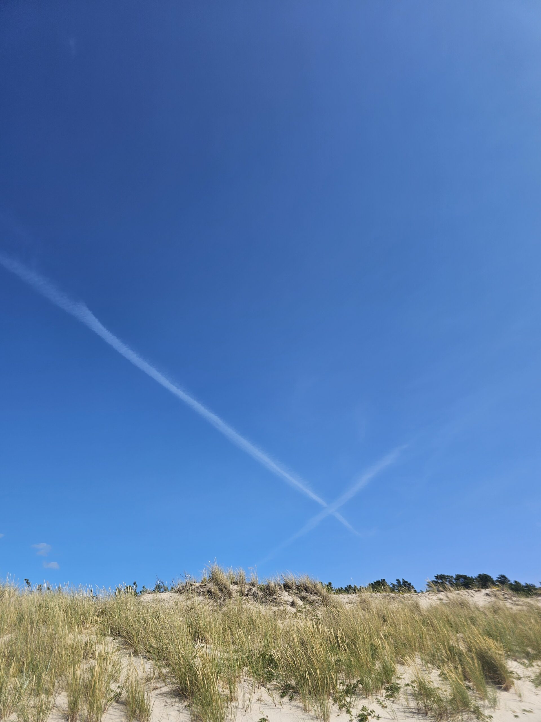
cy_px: 361
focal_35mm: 23
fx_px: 479
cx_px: 270
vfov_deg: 73.9
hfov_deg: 58.9
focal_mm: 6.3
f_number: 1.7
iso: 10
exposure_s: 1/1070
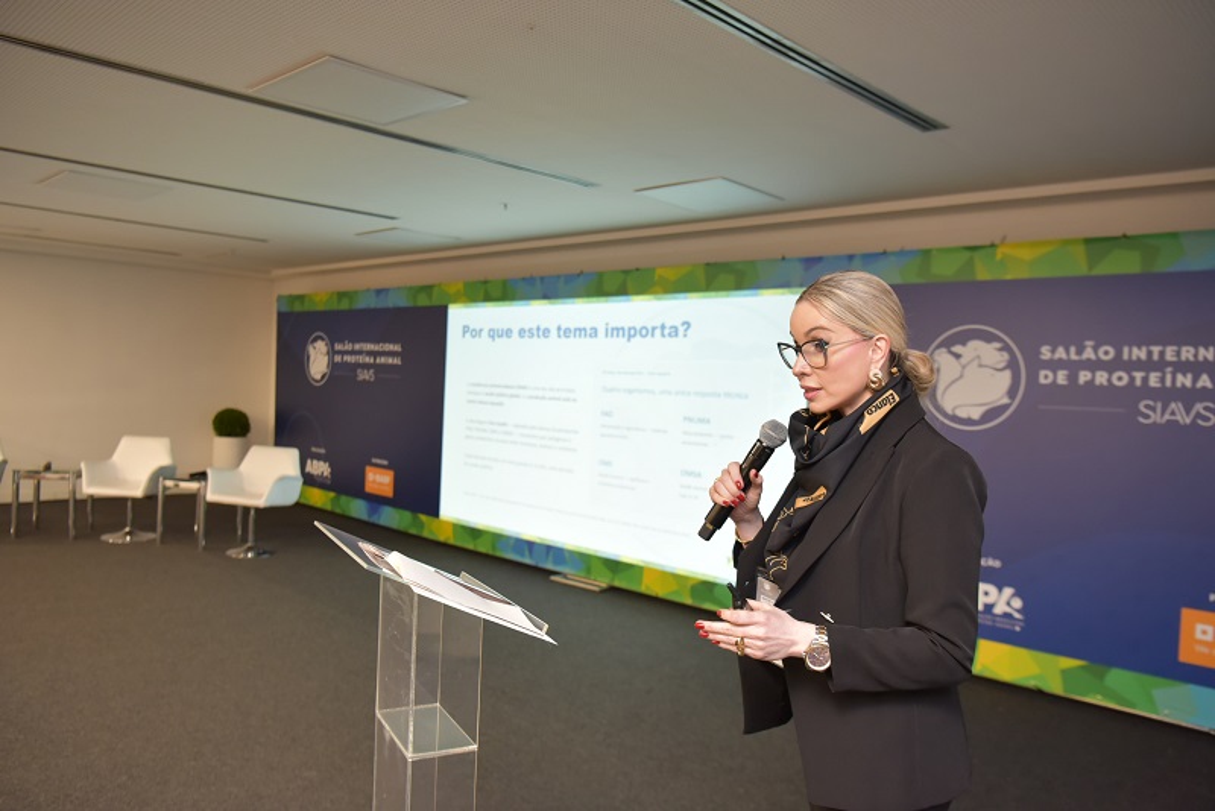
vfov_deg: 46.4
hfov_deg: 65.5
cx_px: 608
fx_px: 945
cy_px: 406
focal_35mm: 28
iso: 1600
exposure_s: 1/125
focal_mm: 28
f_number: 3.5
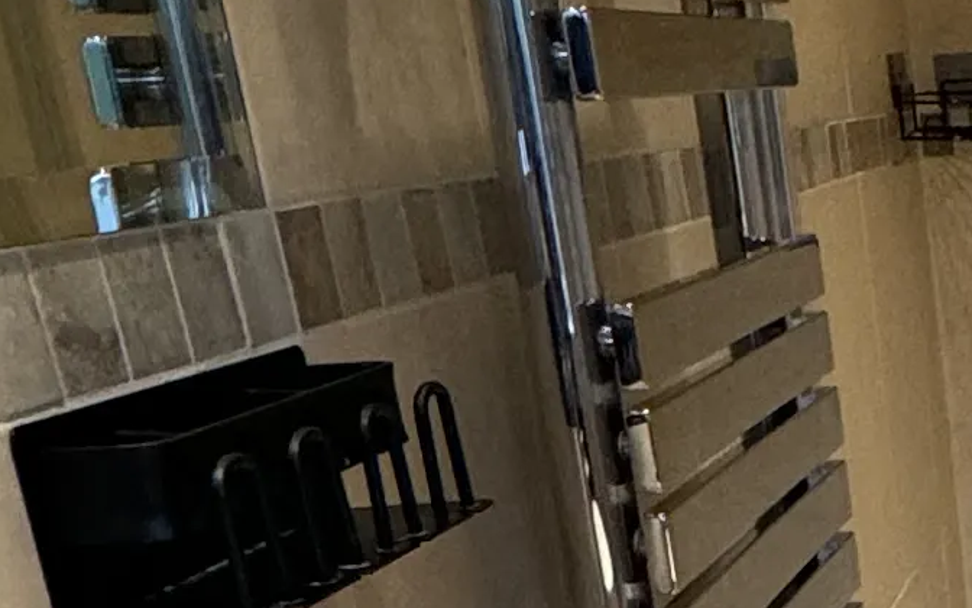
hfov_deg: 21.0
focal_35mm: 89
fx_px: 2358
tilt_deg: -22.6
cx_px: 1299
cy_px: 1016
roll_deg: +3.0
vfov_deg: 13.5
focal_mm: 2.22
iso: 250
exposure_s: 1/100
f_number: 2.2
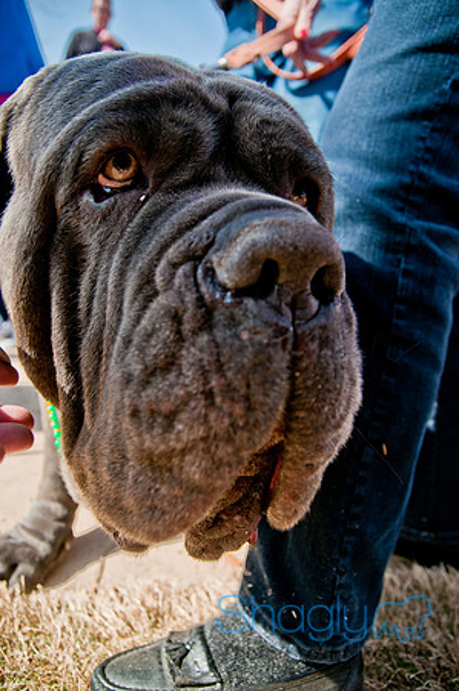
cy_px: 346
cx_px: 230
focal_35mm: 26
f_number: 4
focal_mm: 17
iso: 200
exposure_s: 1/800
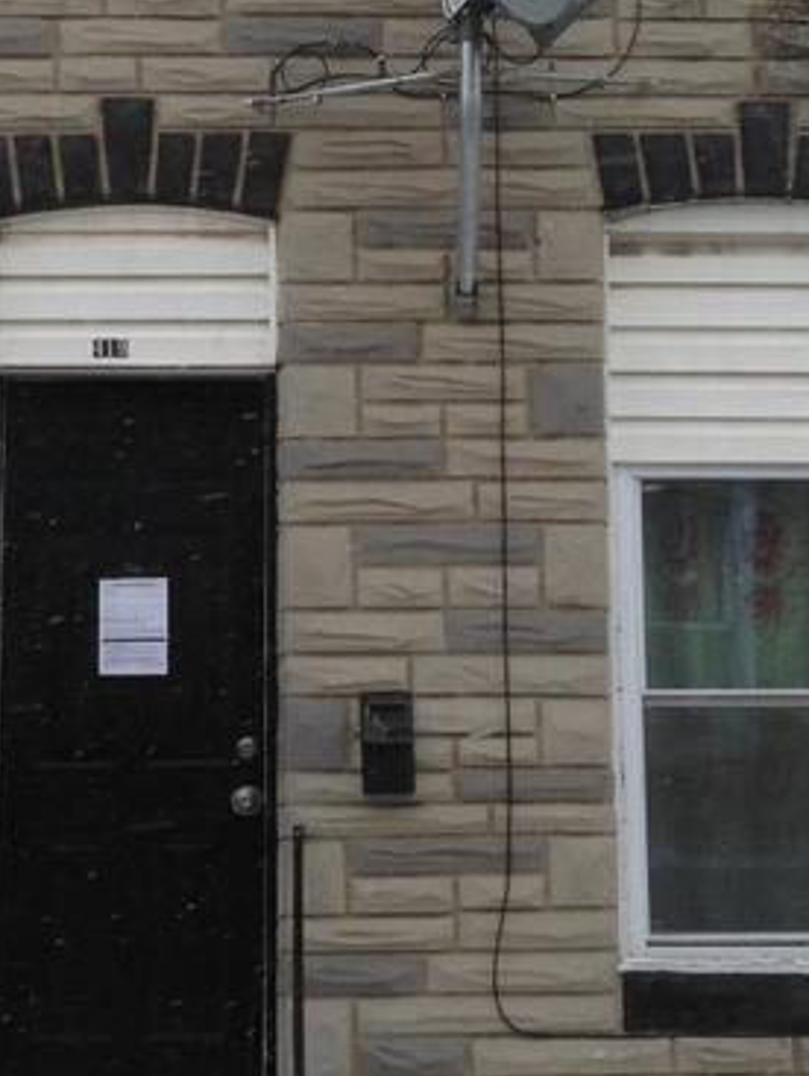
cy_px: 223
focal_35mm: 97
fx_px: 3017
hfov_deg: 15.3
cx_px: 384
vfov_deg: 20.0
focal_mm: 4.13
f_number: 2.4
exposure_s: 1/330
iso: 50
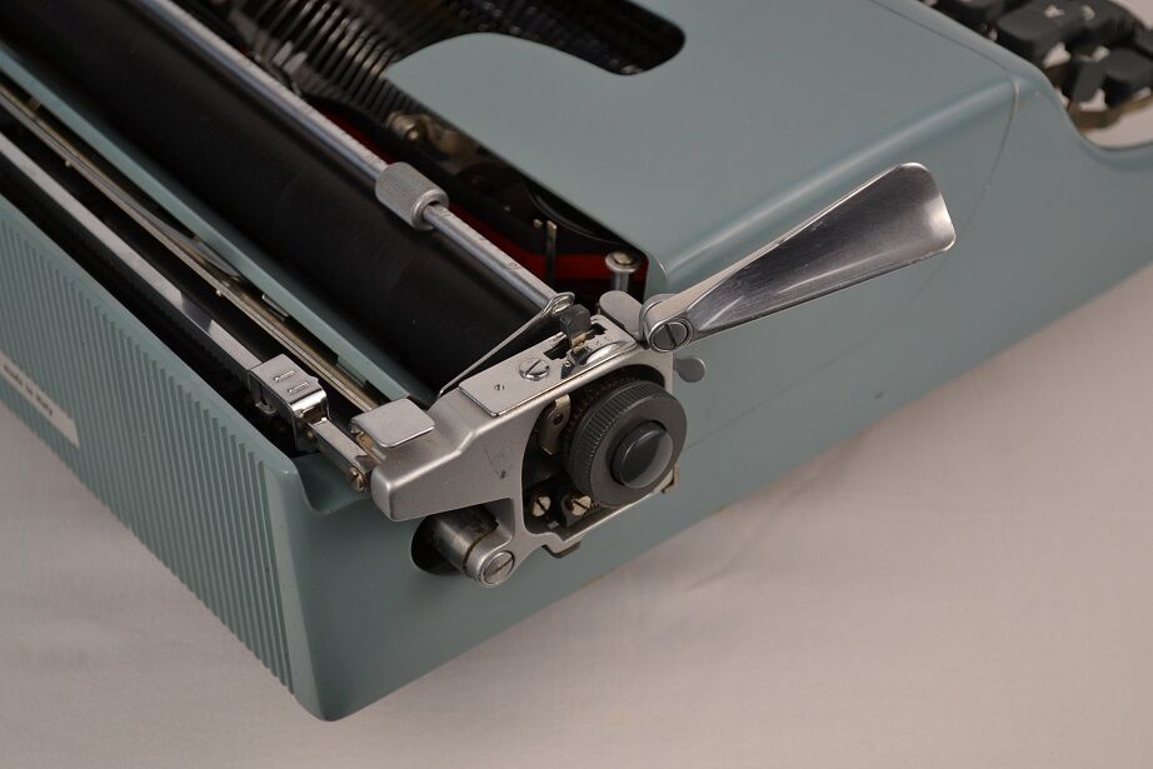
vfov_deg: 16.6
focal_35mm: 82
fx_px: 2643
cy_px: 384
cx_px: 576
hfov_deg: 24.6
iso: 250
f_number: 5.6
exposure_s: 1/125
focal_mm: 55
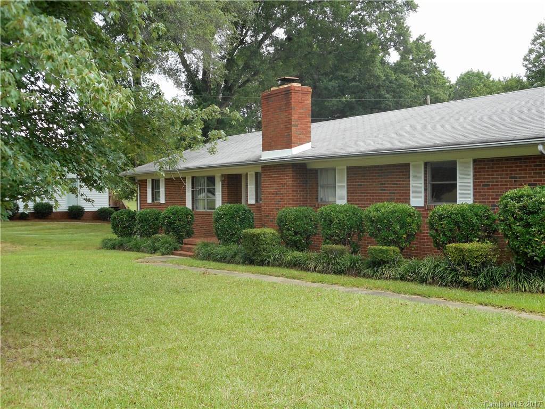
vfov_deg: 32.9
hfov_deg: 42.9
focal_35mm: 44
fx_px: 693
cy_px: 204
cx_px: 272
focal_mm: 7.9
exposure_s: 1/125
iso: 80
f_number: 4.7
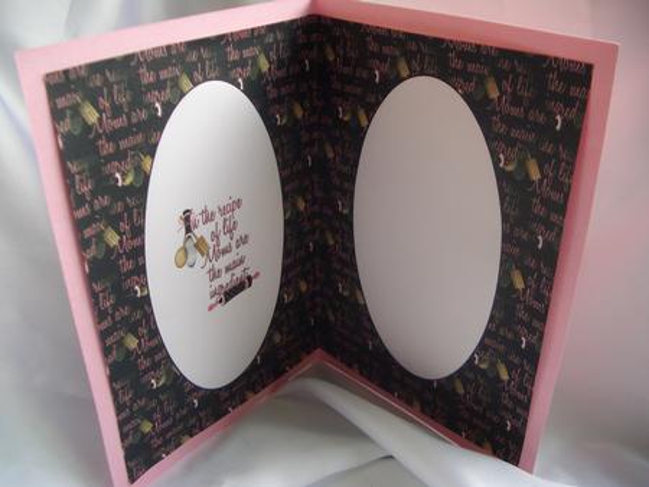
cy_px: 244
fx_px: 657
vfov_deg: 40.7
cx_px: 324
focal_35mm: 35
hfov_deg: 52.6
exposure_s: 1/100
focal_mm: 5.8
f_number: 2.6
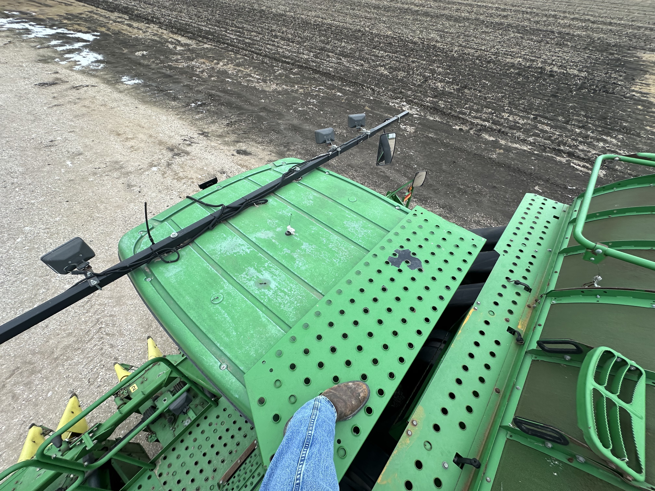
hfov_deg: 102.1
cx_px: 328
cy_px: 246
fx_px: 265
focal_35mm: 14
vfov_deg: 85.7
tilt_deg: -48.3
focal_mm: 2.22
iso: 40
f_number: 2.2
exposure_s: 1/167
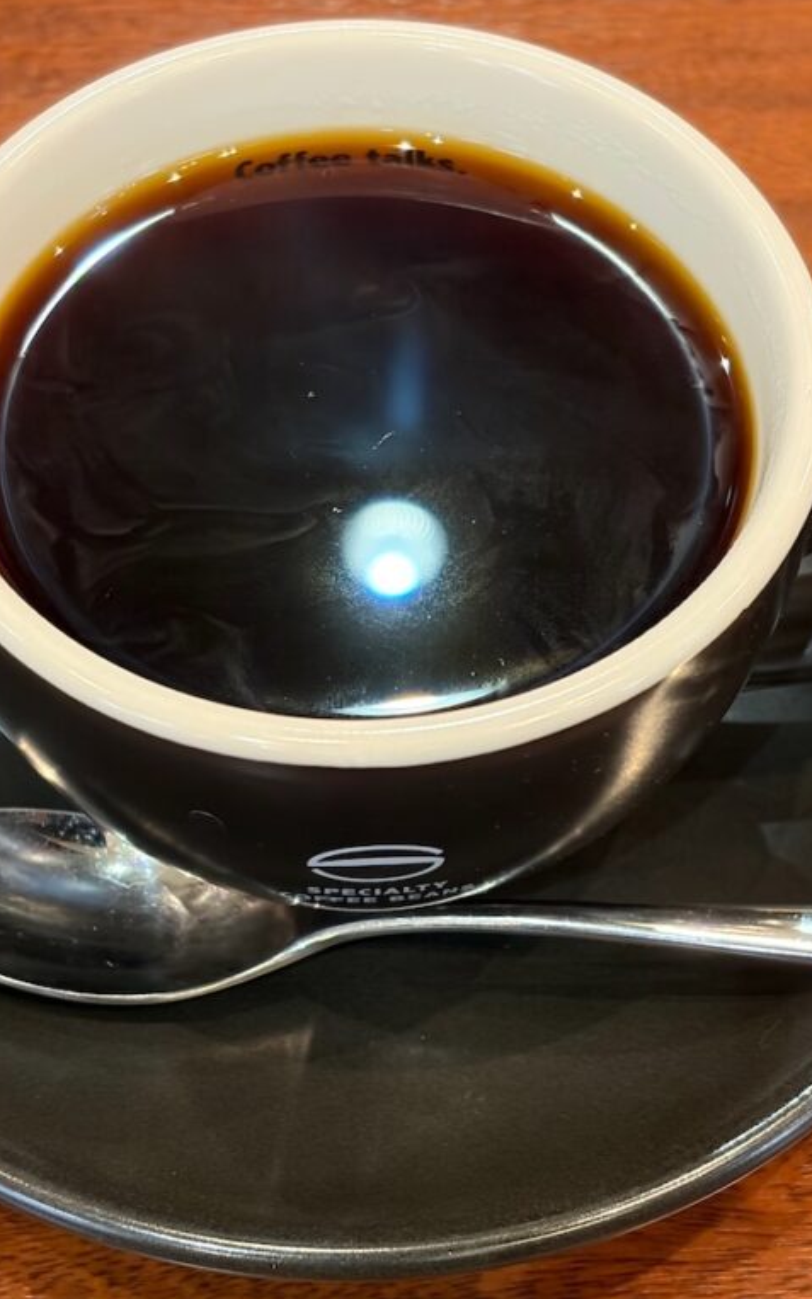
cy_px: 649
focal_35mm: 74
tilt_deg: -55.4
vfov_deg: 27.8
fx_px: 2620
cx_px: 393
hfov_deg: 17.6
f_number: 1.6
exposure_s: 1/33
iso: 160
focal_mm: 5.96
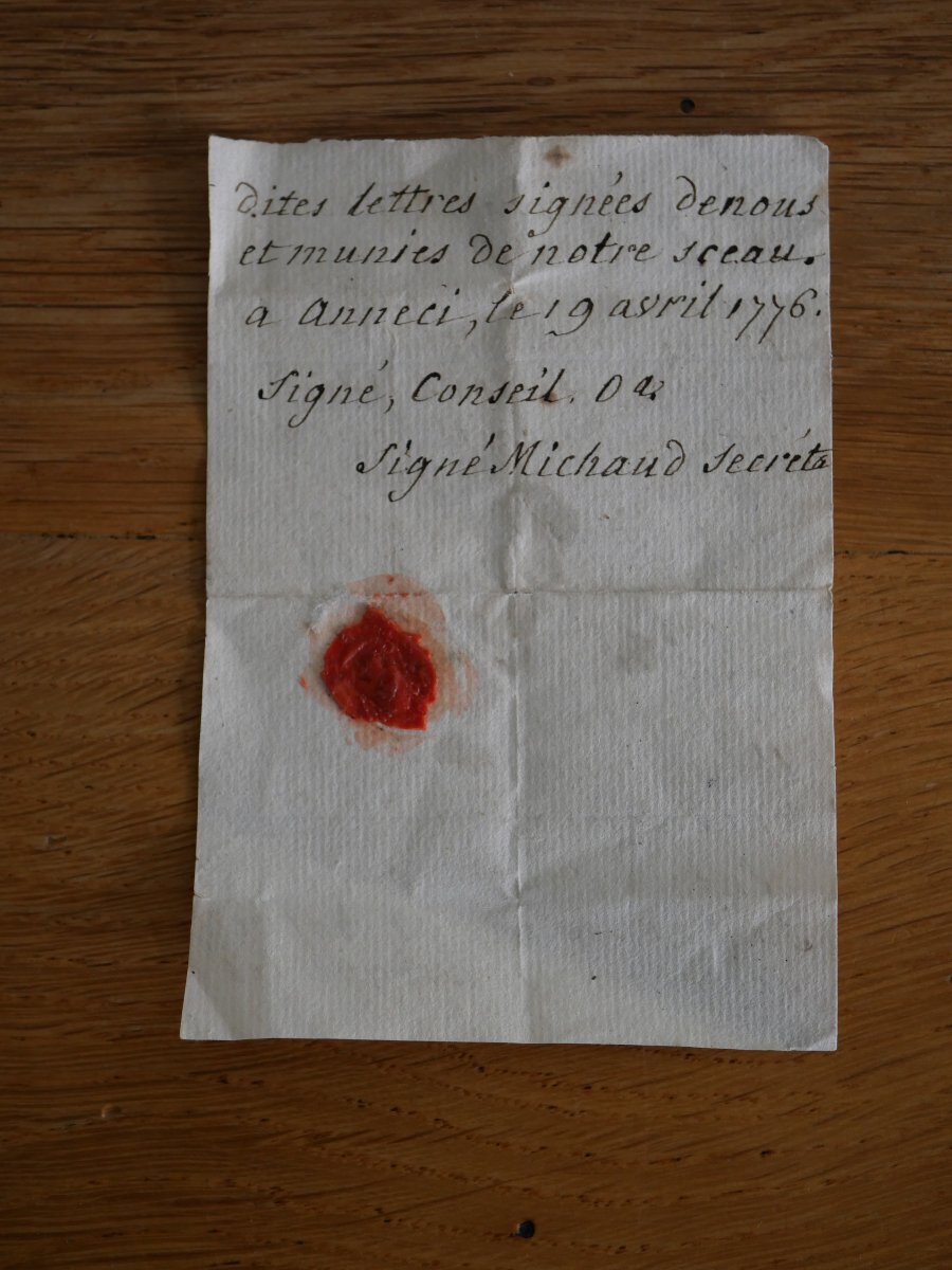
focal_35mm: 60
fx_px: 2200
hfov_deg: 24.4
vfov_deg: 32.2
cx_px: 476
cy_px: 635
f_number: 2.8
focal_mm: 30
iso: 800
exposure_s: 1/60
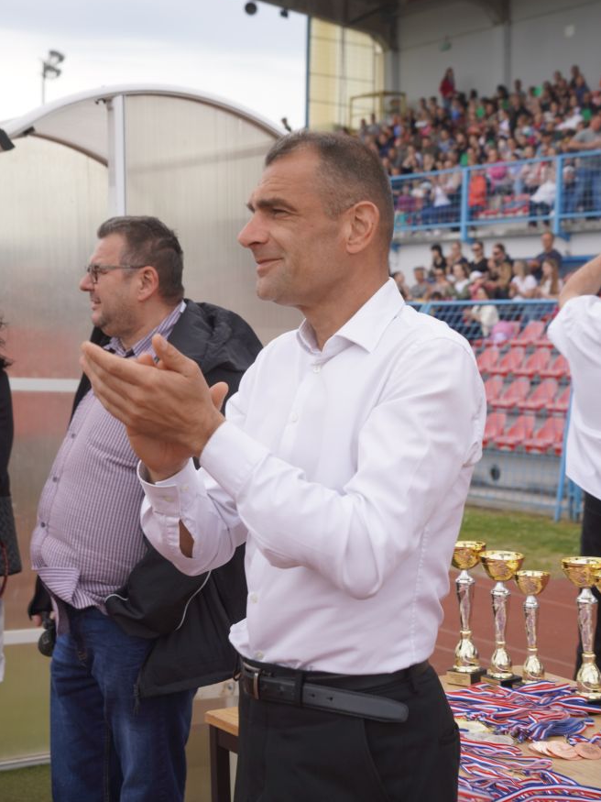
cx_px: 300
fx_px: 1731
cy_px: 354
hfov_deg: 19.7
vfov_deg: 26.1
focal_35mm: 75
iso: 100
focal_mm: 45.8
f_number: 5
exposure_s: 1/200
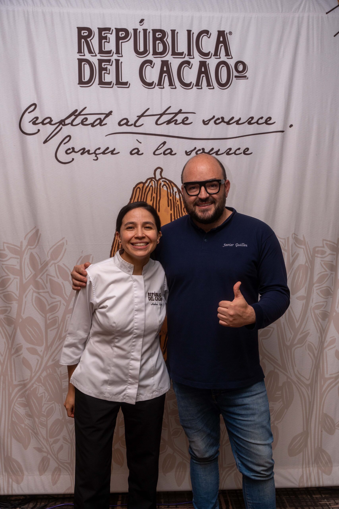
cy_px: 254
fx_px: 513
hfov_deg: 36.6
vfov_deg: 52.8
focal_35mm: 36
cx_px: 170
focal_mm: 36.3
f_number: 4
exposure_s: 1/125
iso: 400
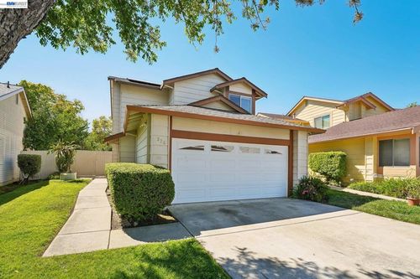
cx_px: 210
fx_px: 194
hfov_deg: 94.7
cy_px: 140
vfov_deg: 71.7
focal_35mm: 17
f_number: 8
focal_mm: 16.6
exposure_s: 1/250
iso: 500
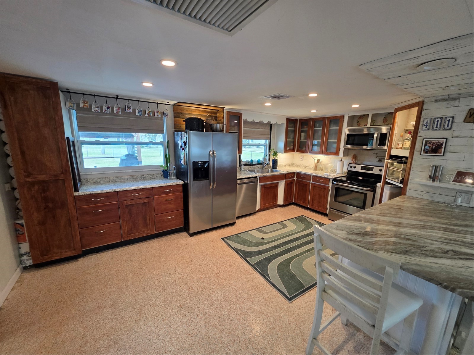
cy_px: 178
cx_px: 237
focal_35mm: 13
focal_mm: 2.2
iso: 250
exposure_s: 1/120
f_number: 1.9
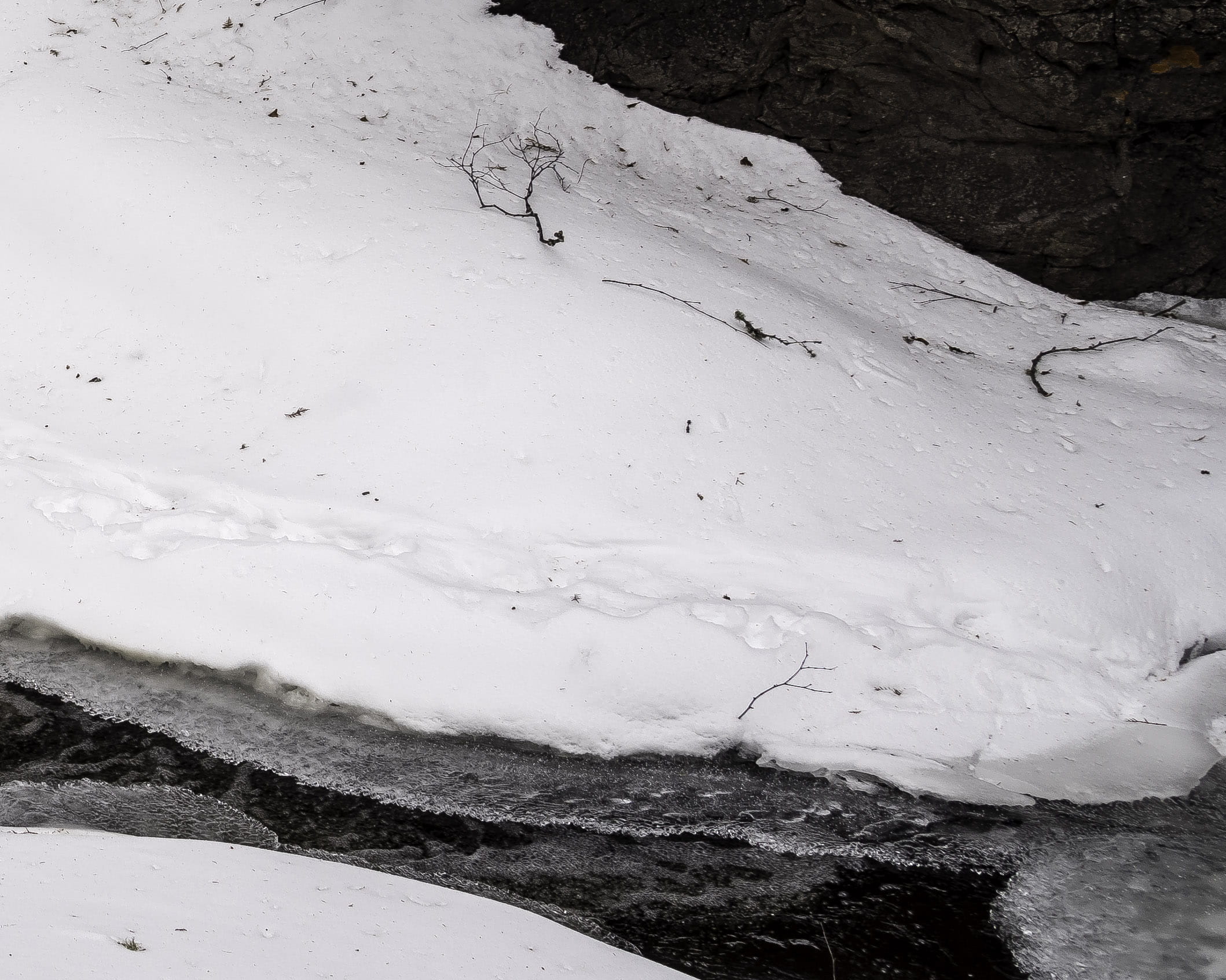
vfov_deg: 23.2
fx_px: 2322
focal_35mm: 64
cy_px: 92
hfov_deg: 25.0
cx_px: -435
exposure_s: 1/200
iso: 200
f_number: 9
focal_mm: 24
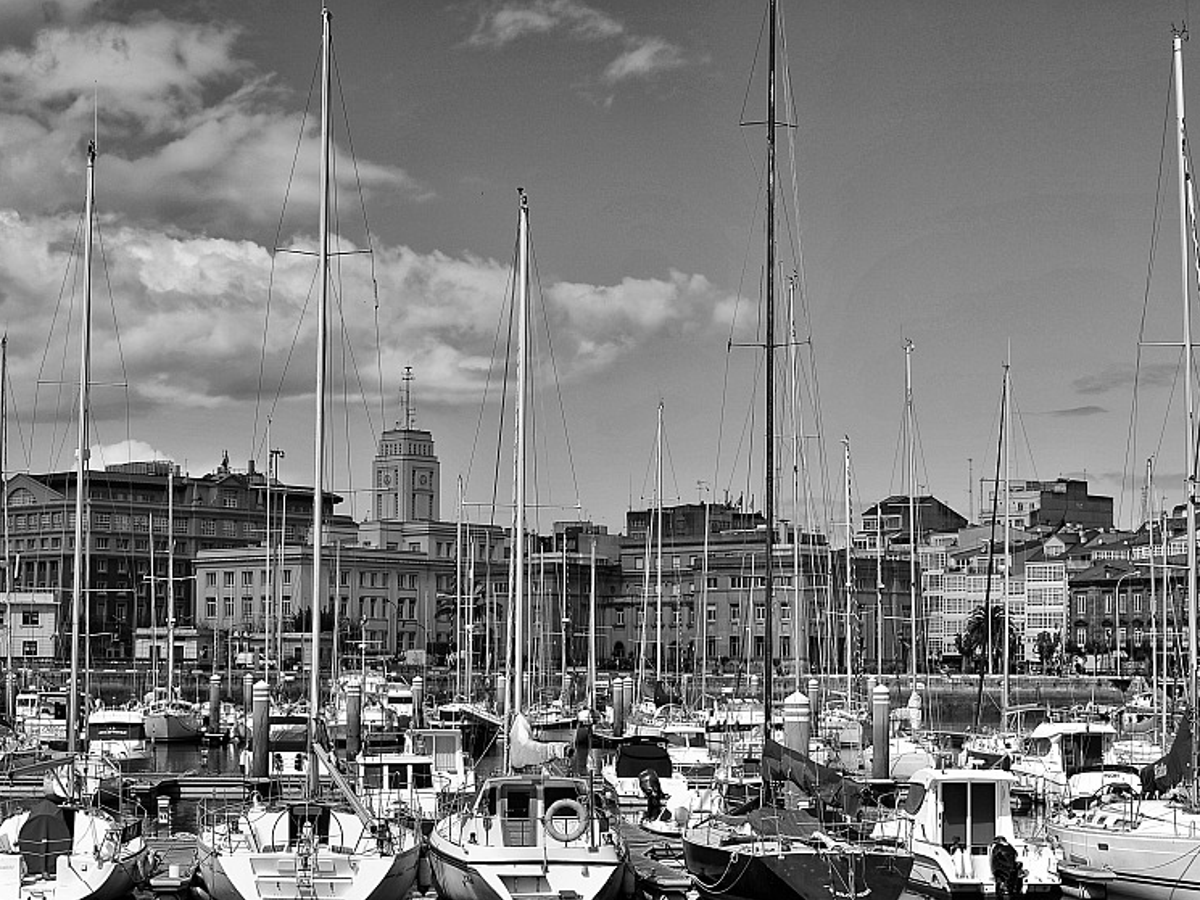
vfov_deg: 22.2
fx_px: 2288
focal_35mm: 66
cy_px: 534
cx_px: 511
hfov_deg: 29.3
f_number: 5
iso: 200
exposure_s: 1/4000
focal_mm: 50
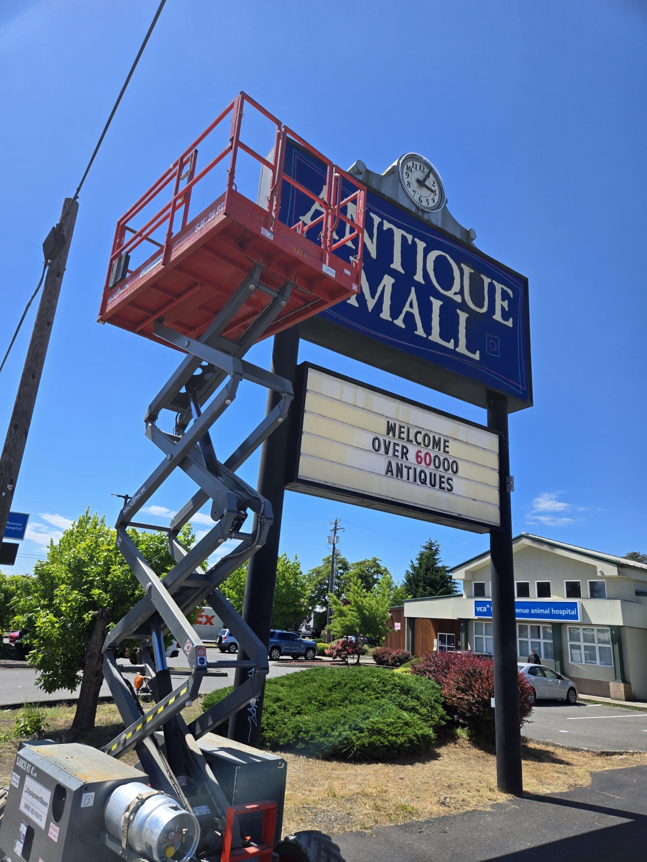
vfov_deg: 73.9
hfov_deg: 58.9
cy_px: 431
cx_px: 324
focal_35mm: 23
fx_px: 573
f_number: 1.8
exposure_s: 1/1628
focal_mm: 5.4
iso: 25
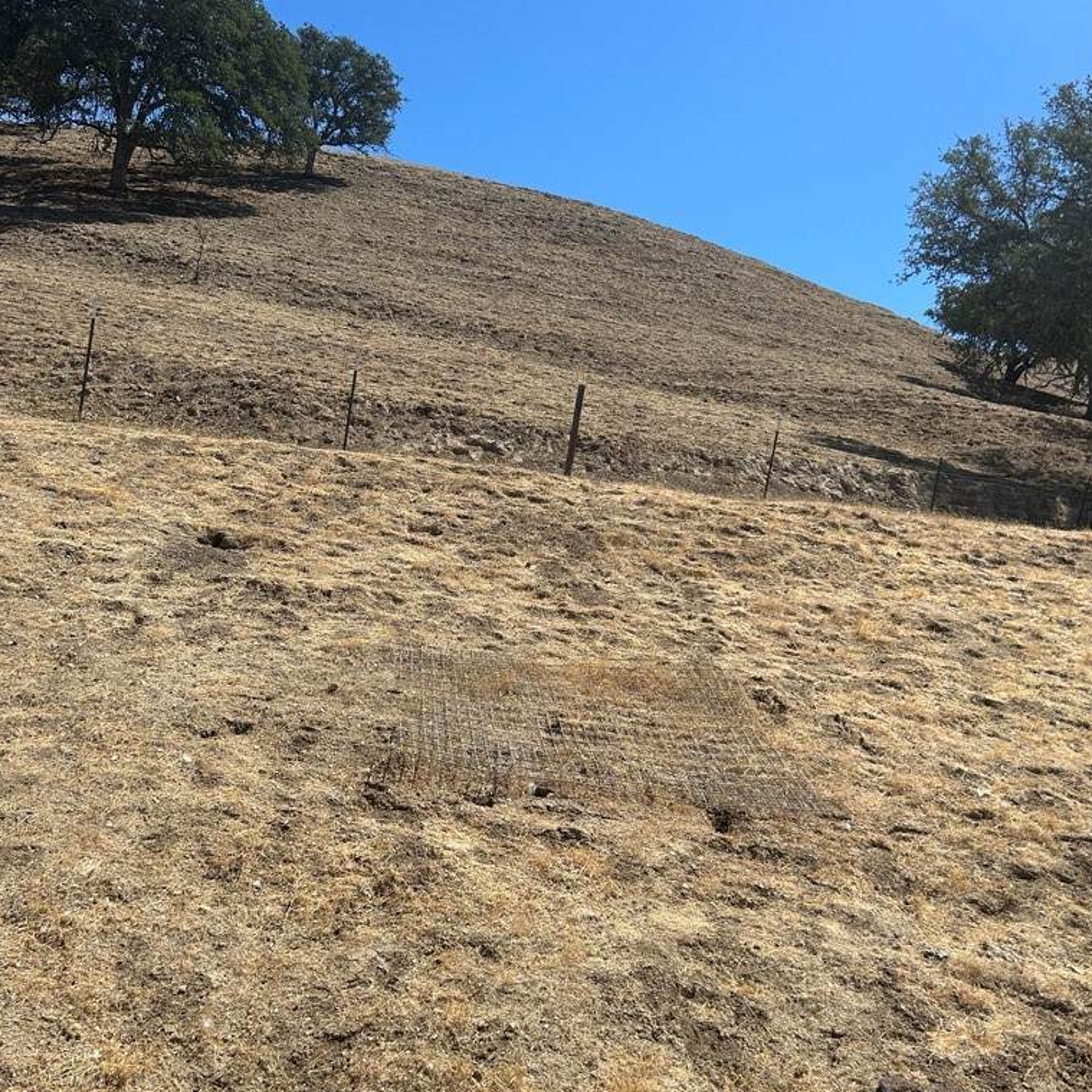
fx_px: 1106
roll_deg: -10.3
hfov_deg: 52.5
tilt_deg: +1.6
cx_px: 547
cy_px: 551
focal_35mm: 31
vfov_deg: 52.5
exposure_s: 1/4831
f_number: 1.5
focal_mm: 5.7
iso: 50
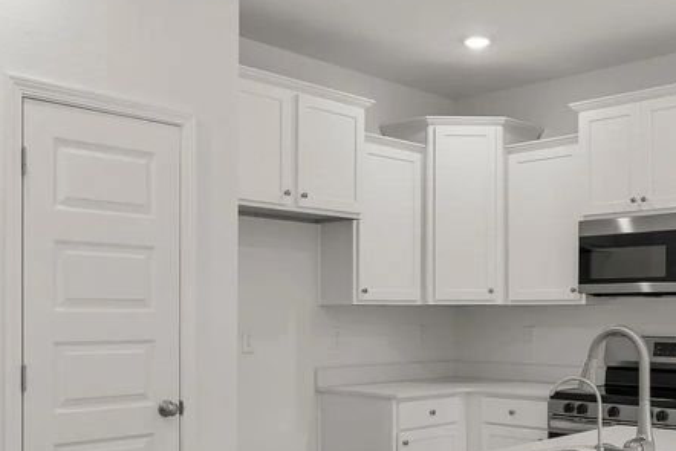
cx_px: 450
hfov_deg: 43.9
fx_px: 826
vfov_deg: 30.1
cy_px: 331
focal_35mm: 44
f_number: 8
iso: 400
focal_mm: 19
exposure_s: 1/40
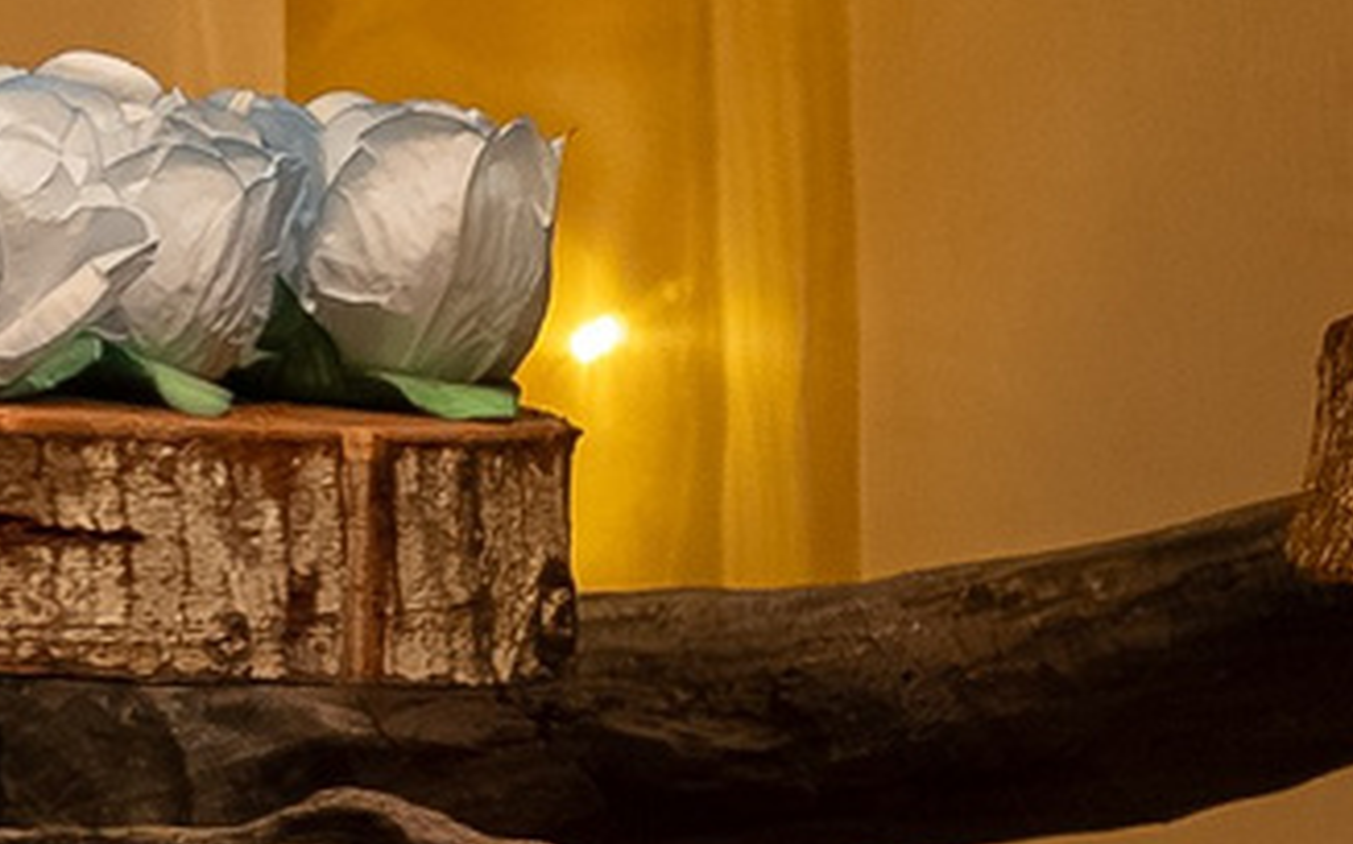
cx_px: 4336
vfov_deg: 1.9
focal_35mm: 697
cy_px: 619
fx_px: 25688
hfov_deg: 3.0
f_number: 3.5
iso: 1250
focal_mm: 56
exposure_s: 1/80
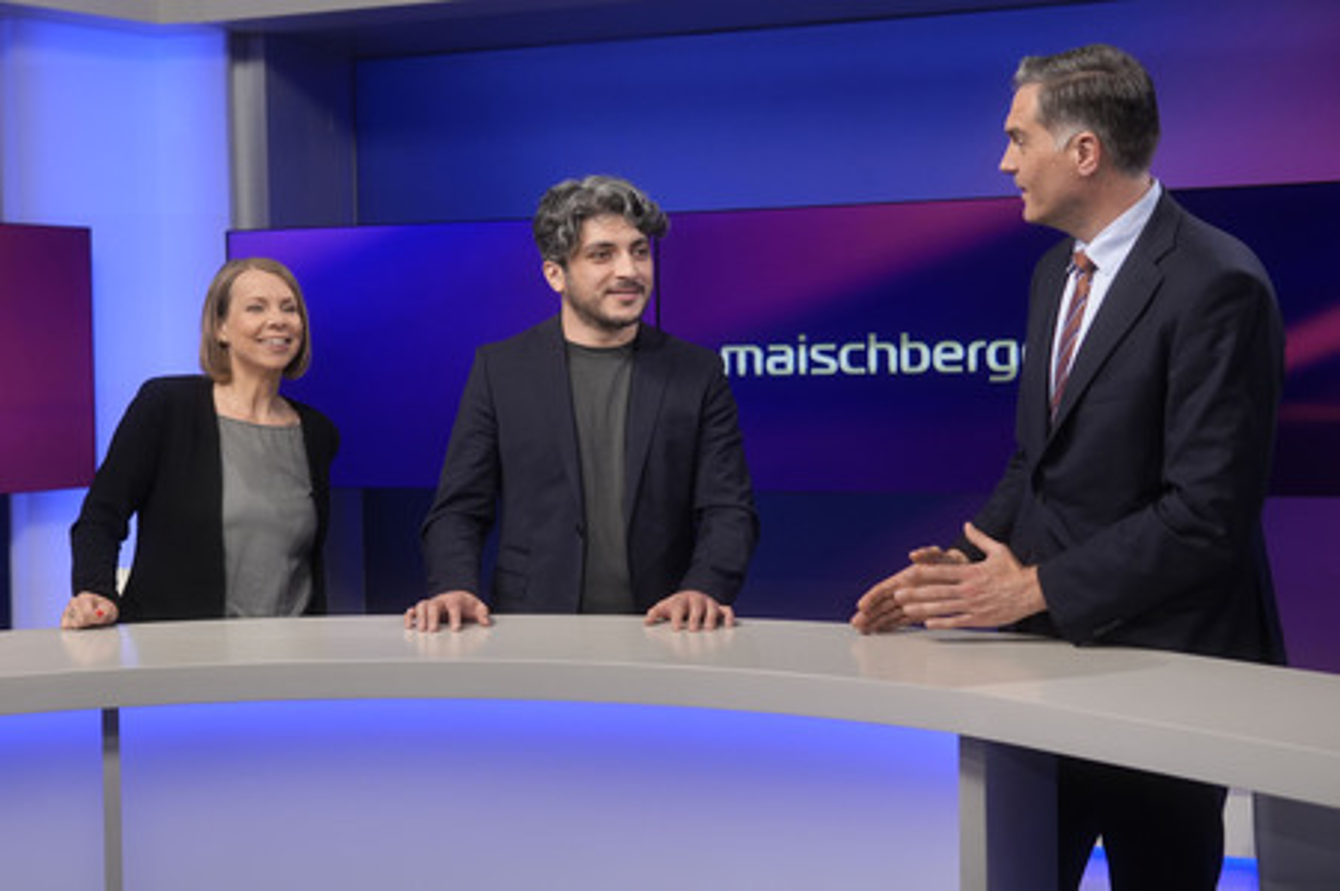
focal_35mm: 45
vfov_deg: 29.8
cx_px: 670
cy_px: 446
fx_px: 1674
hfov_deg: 43.6
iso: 640
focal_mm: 30
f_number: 2.2
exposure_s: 1/250
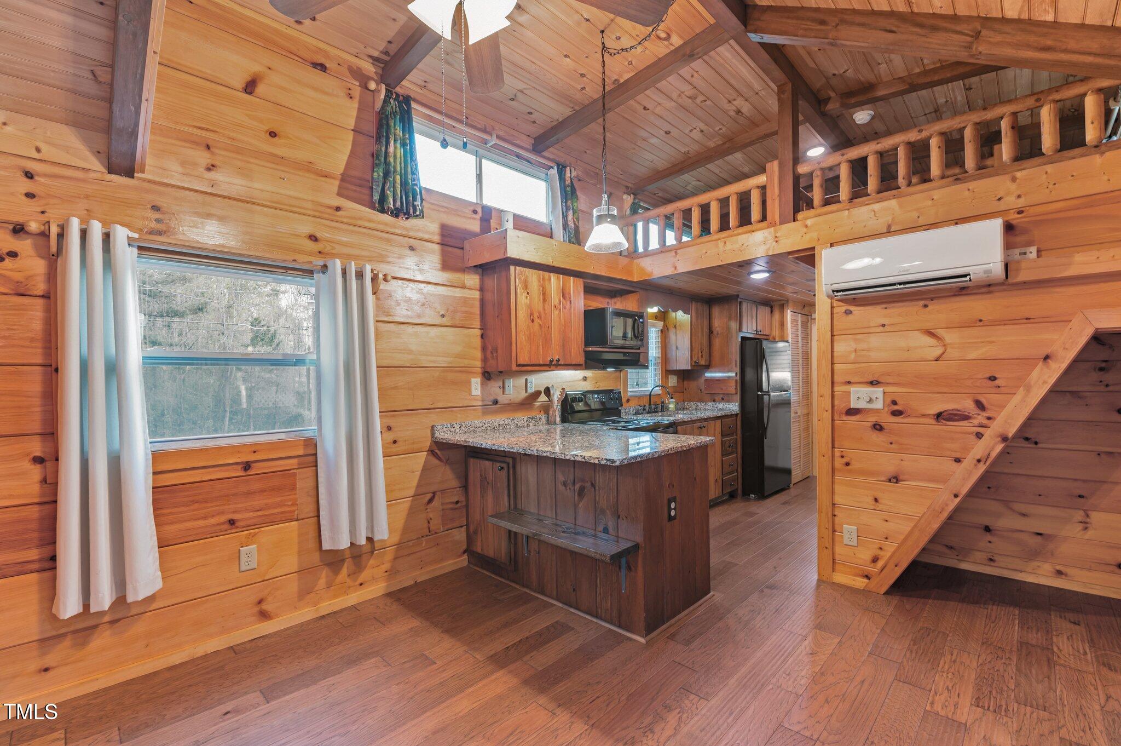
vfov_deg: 77.2
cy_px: 373
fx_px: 467
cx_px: 560
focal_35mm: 15
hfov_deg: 100.4
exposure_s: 1/2
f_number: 7.1
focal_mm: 15
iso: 400
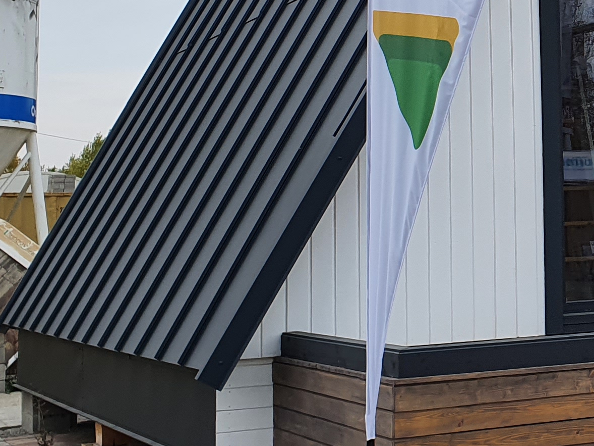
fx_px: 1527
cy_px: 94
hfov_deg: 20.5
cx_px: 718
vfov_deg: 16.5
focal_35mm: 89
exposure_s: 1/798
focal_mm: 4.32
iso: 50
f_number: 2.4
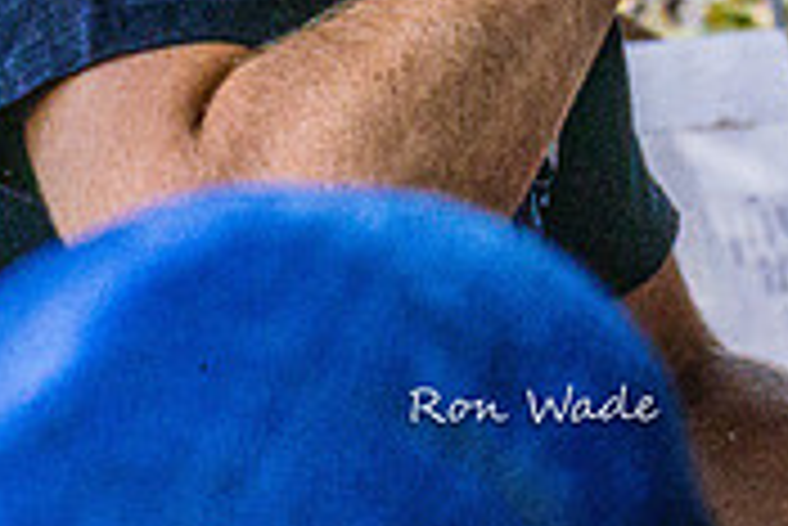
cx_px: 518
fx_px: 7010
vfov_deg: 4.3
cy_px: -364
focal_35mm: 320
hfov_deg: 6.4
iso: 4000
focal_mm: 90
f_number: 9
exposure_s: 1/60
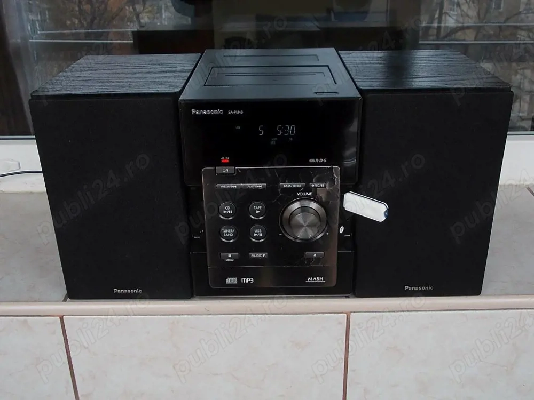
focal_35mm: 38
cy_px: 200
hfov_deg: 49.0
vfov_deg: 37.7
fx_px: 586
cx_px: 267
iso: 80
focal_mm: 5.3
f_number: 3.1
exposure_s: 1/40
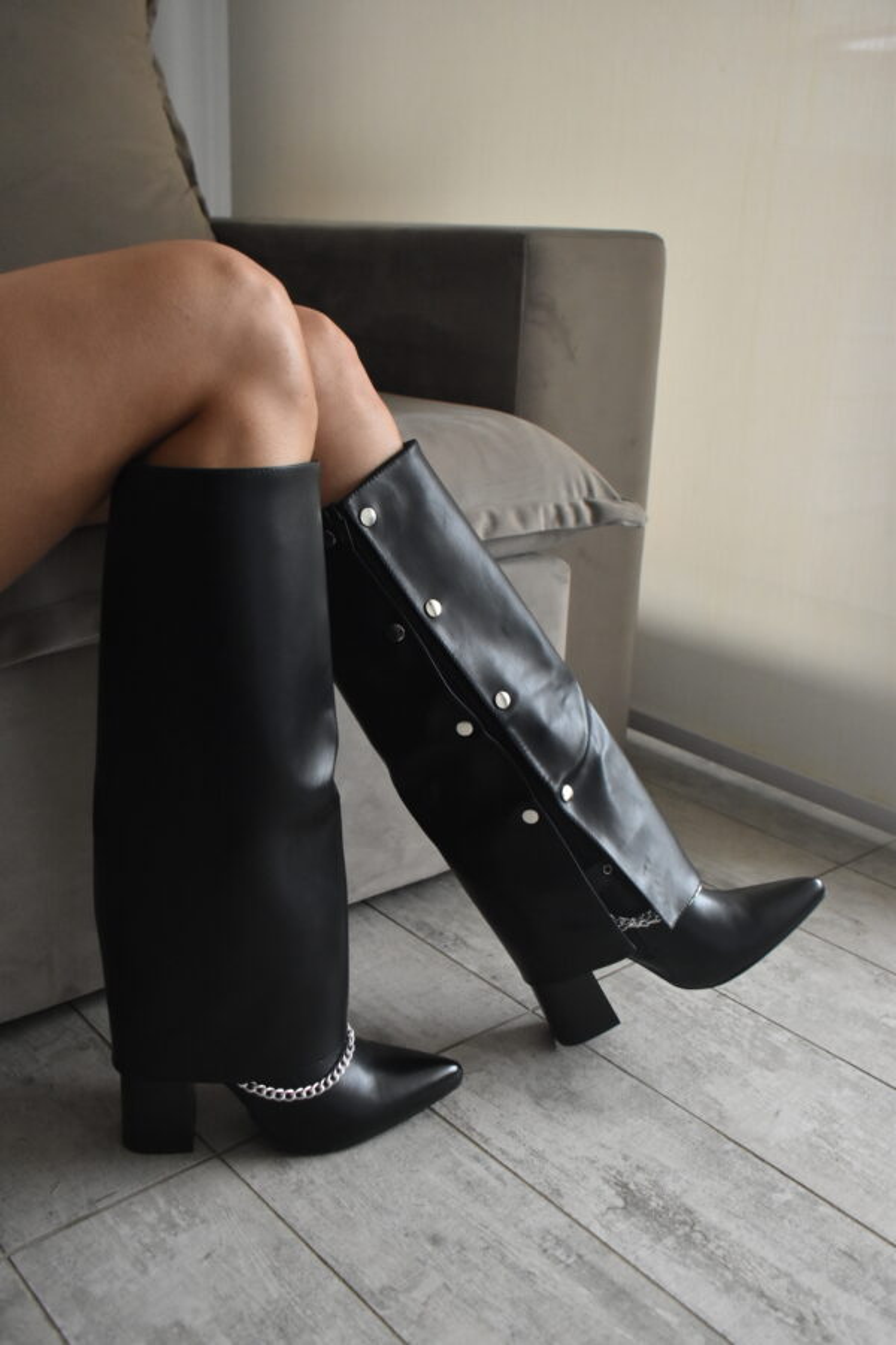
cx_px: 448
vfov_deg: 53.1
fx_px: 1344
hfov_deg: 36.9
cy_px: 672
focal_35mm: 36
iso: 1600
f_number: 3.8
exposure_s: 1/80
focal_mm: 24
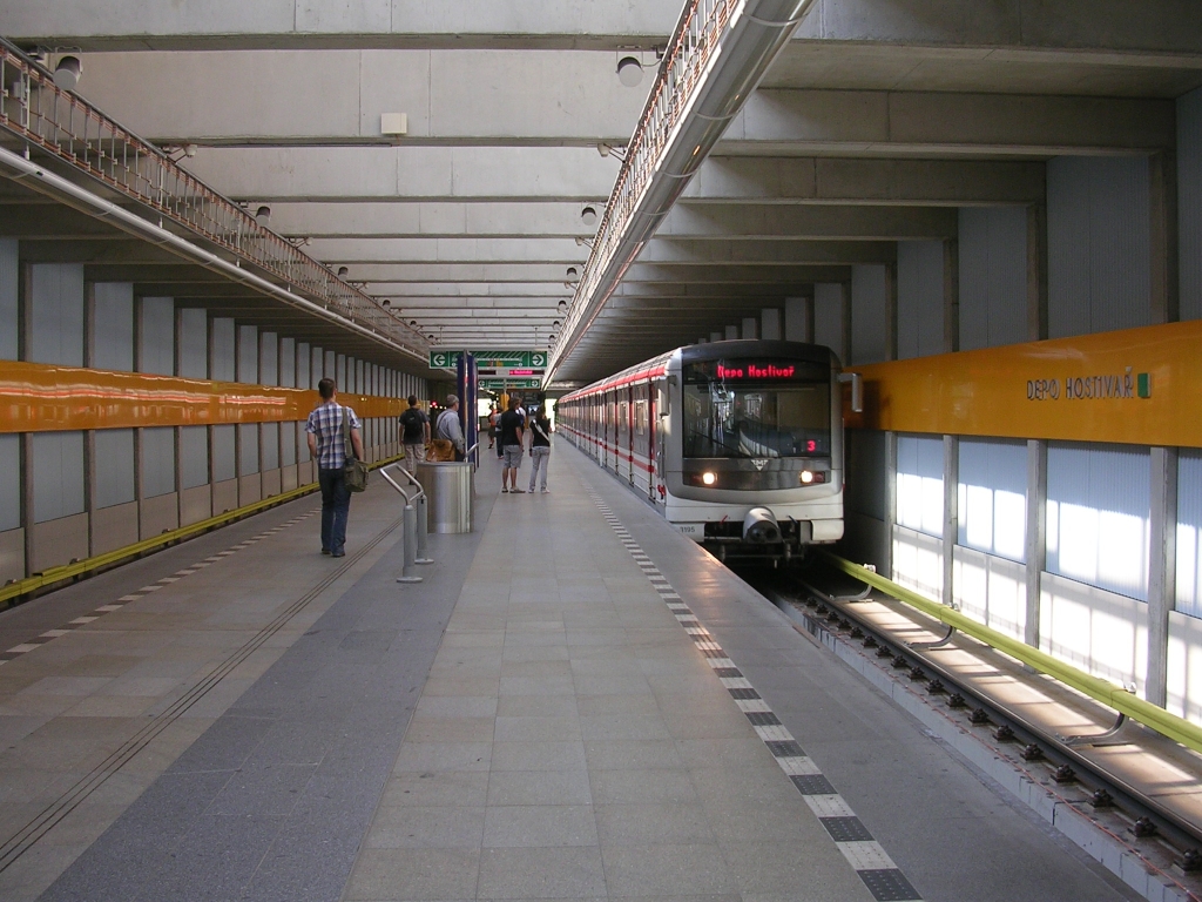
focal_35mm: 38
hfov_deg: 49.0
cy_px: 451
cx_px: 601
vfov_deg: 37.7
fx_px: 1320
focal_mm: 5.8
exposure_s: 1/36.1
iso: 50
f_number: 2.8
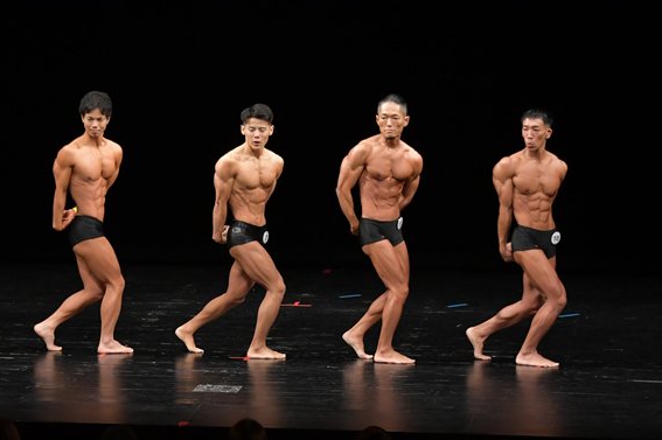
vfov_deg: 6.8
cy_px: 292
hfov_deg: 10.2
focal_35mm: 201
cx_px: 235
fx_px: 3693
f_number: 5.6
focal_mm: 98
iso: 2500
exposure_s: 1/400
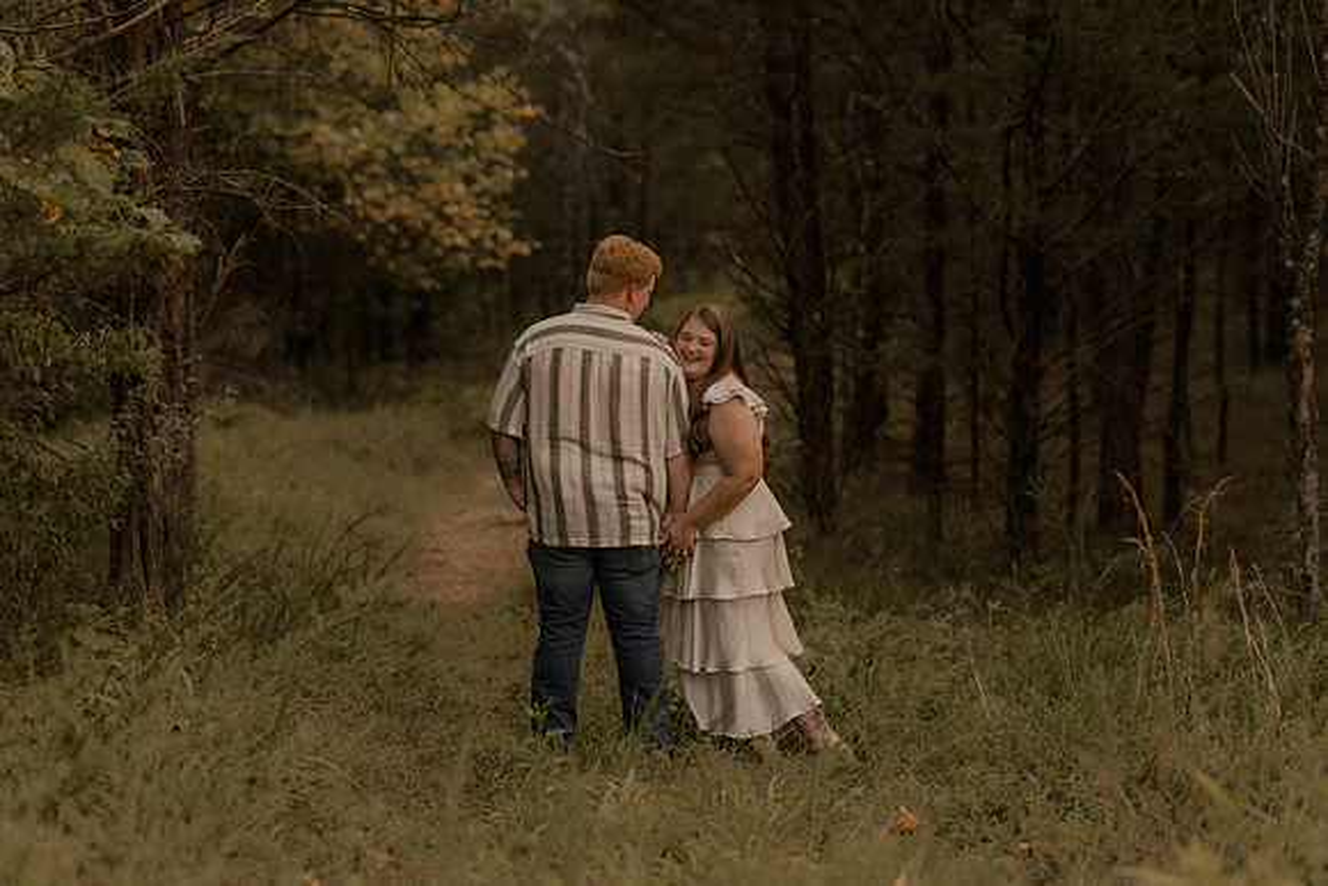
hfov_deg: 23.9
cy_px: 443
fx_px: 3136
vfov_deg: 16.1
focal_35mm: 85
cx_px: 664
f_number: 2
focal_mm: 85
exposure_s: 1/200
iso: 100
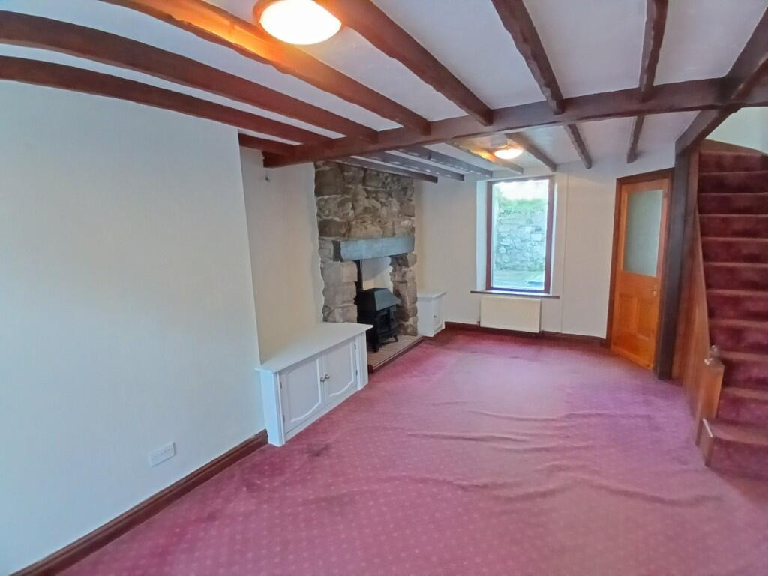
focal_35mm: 17
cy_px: 288
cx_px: 384
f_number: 2.2
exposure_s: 1/14.3
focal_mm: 1.4
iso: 800
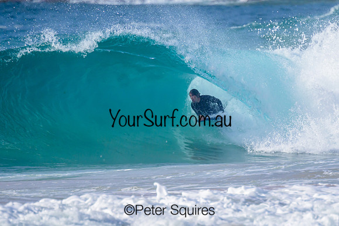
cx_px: 218
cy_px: 118
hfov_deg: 2.0
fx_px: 9710
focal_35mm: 1031
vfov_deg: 1.3
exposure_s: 1/2000
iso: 800
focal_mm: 800
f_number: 11
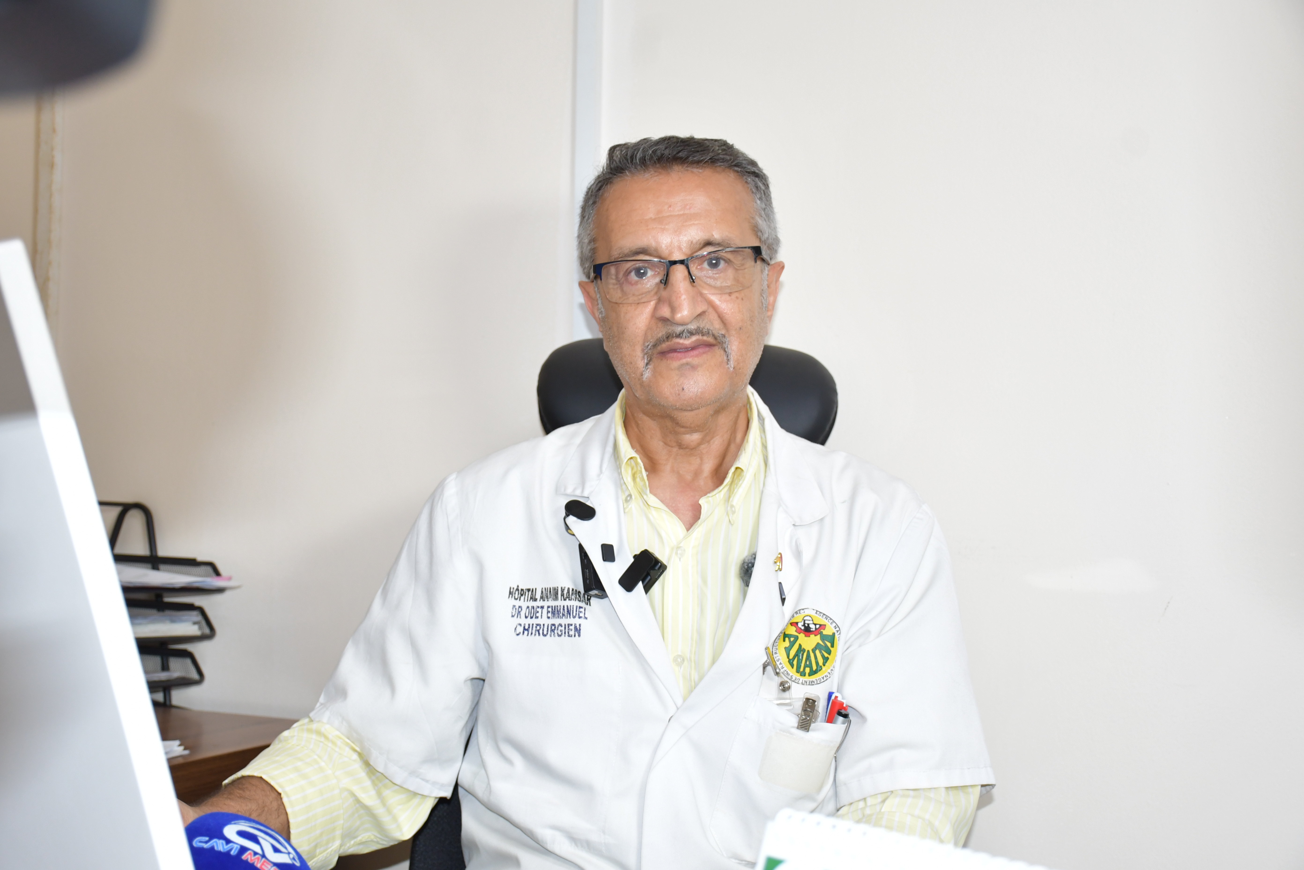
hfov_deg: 38.9
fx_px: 1847
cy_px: 435
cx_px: 652
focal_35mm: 51
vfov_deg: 26.5
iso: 800
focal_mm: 34
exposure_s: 1/60
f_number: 5
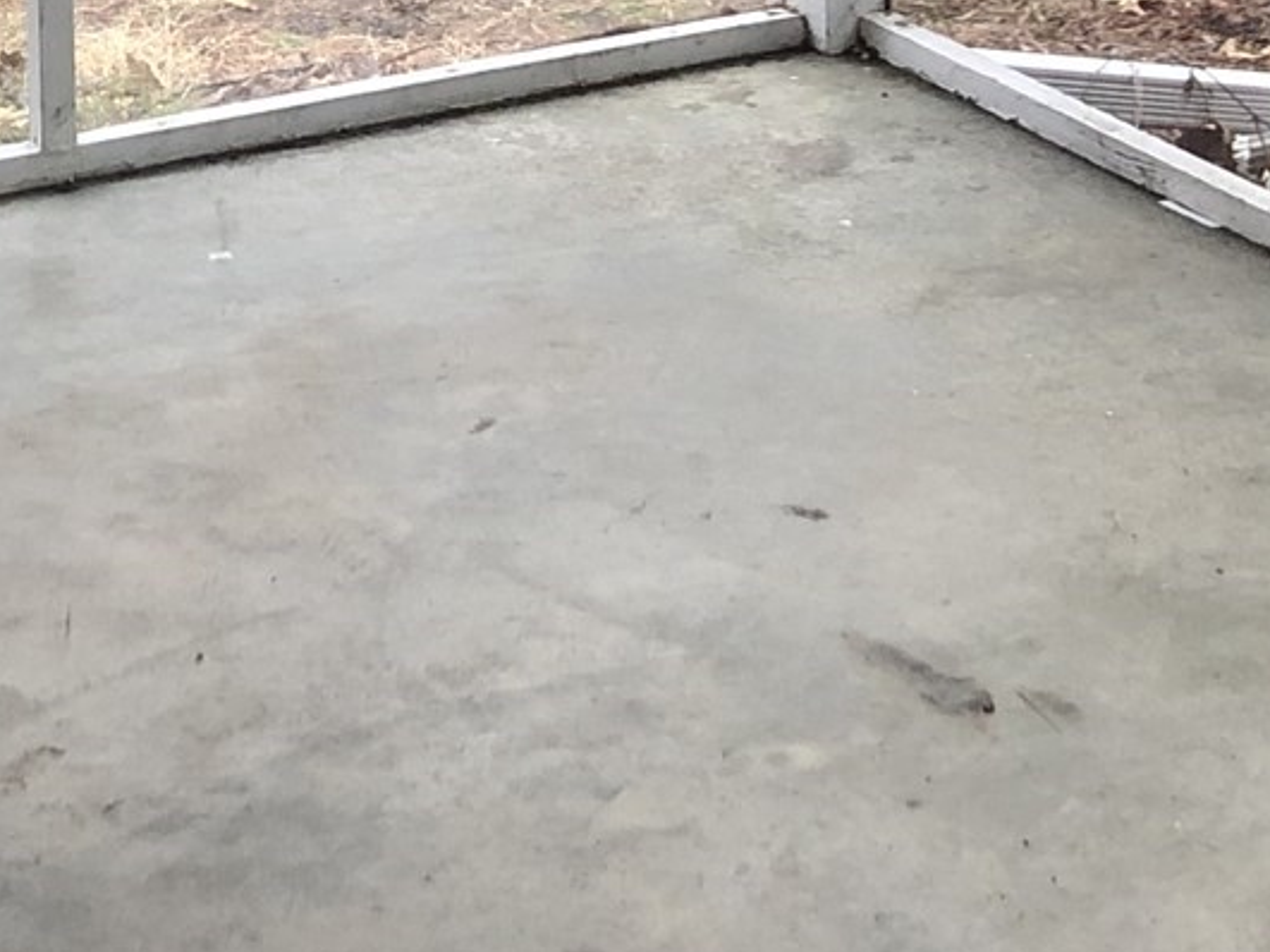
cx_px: 607
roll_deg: +0.8
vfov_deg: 12.5
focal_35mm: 108
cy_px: -756
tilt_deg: -7.1
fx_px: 3961
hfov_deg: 18.2
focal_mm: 3.99
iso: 40
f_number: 1.8
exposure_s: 1/30
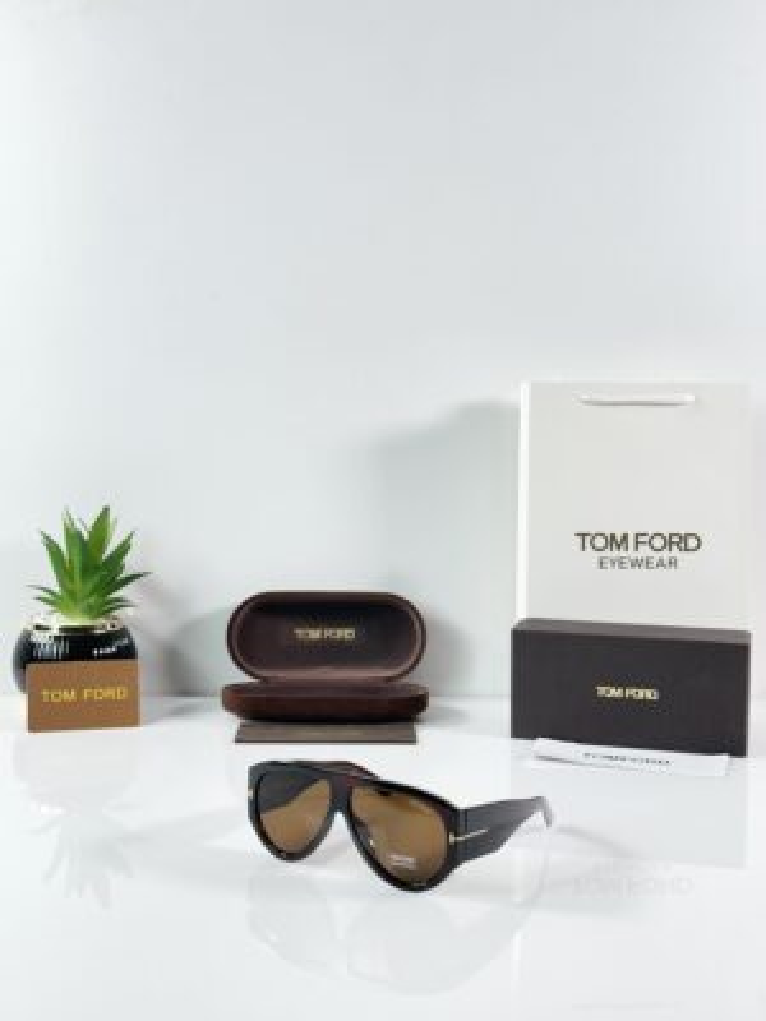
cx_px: 383
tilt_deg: -6.0
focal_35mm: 48
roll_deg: -0.9
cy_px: 510
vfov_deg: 39.7
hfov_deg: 30.3
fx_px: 1416
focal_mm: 6.86
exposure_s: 1/50
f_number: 1.78
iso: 50
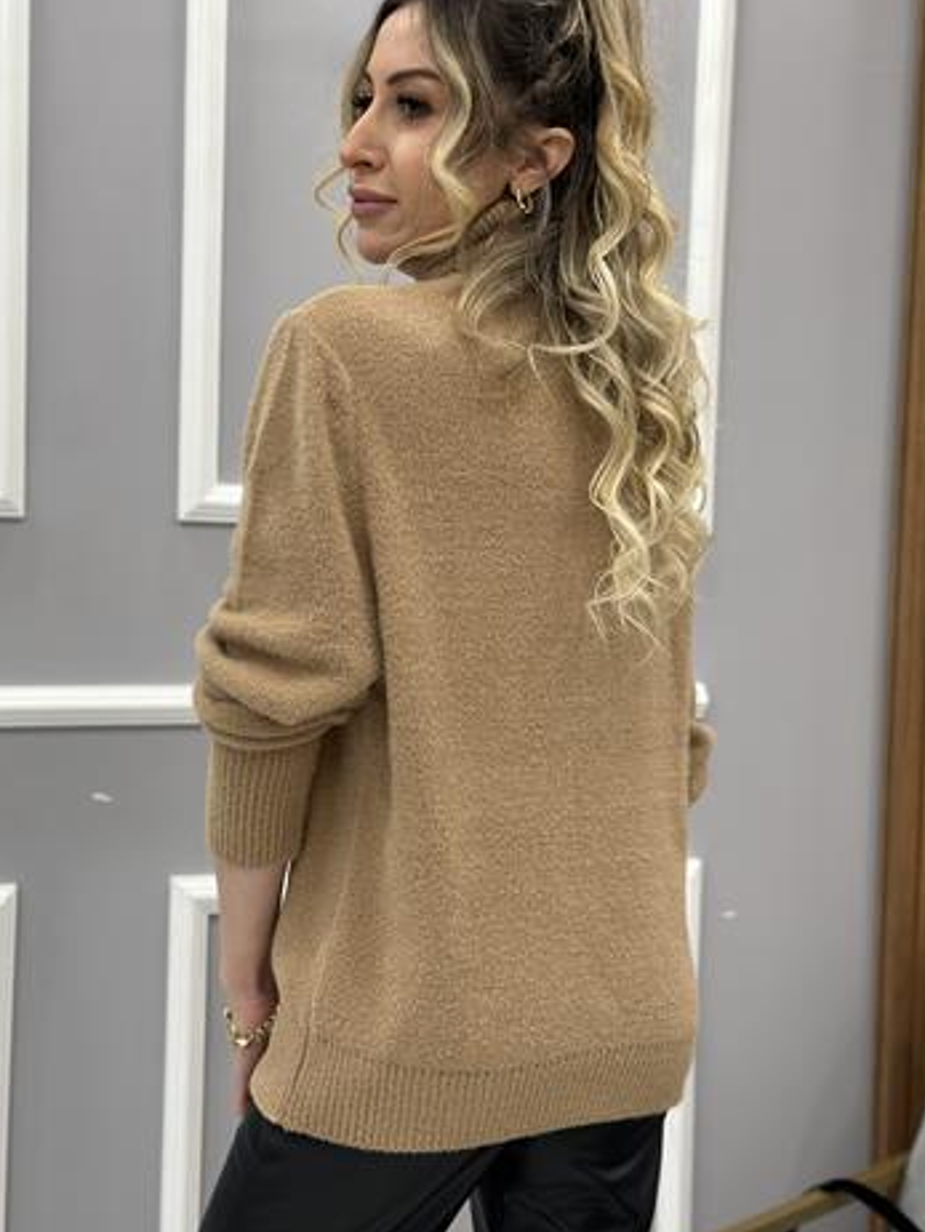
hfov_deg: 27.0
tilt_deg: -2.4
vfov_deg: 35.5
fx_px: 1922
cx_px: 427
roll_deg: -2.2
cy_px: 584
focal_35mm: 54
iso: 125
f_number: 1.78
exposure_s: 1/100
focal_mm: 6.86
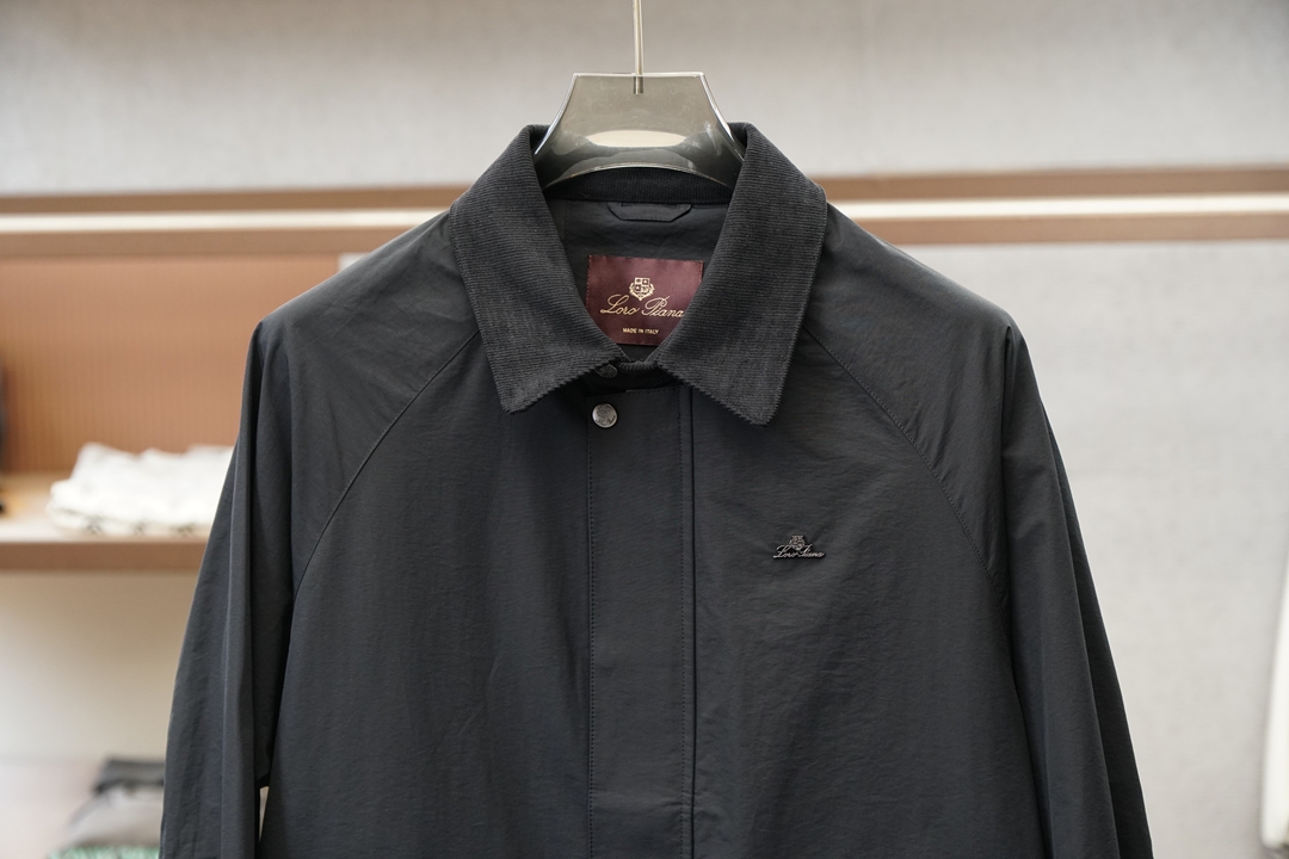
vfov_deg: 15.7
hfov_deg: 23.4
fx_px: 3115
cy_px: 430
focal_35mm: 87
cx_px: 644
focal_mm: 58
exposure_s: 1/125
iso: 800
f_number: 4
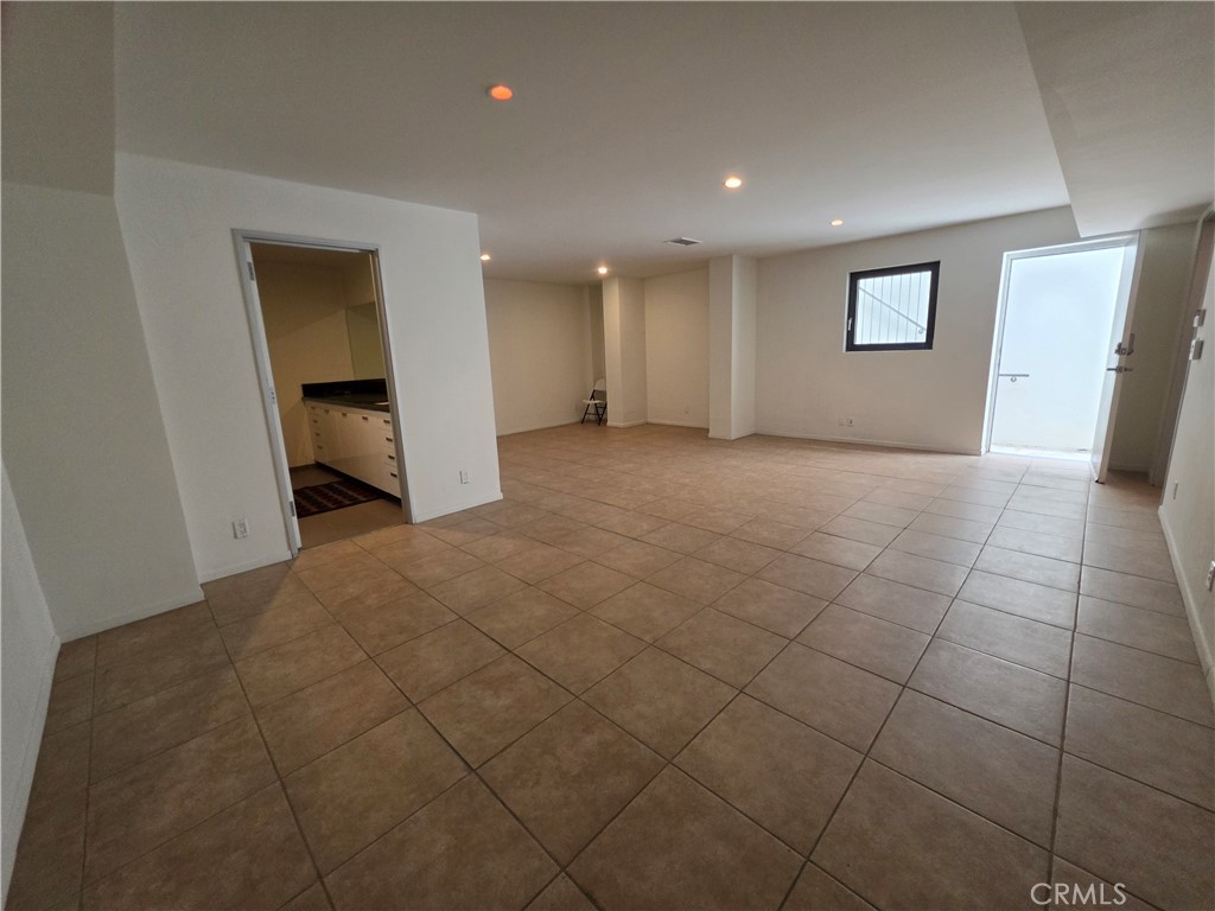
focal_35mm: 13
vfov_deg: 89.9
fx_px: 456
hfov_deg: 106.2
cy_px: 456
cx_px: 608
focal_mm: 2.2
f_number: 1.9
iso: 320
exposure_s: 1/120
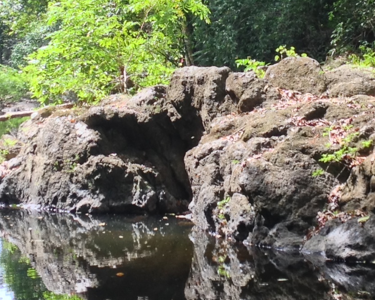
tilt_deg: -0.6
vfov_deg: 11.4
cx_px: 238
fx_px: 1488
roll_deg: +0.8
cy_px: 24
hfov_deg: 14.4
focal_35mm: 134
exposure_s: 1/134
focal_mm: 4.28
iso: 50
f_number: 2.4
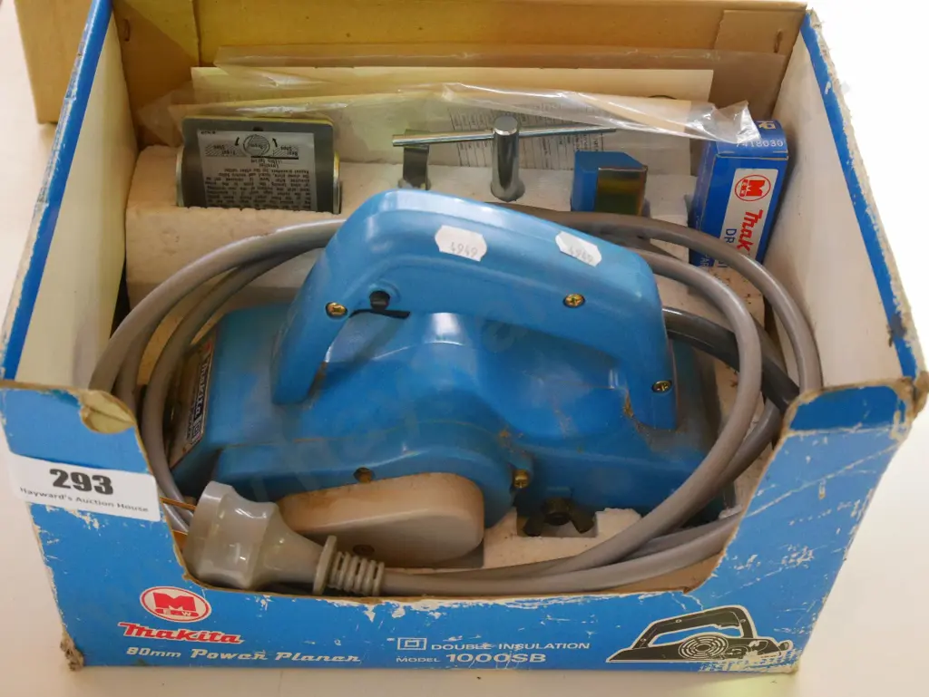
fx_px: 1450
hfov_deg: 35.5
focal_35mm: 54
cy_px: 348
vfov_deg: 27.1
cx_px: 464
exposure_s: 1/13
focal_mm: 27
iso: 3200
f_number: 5.3
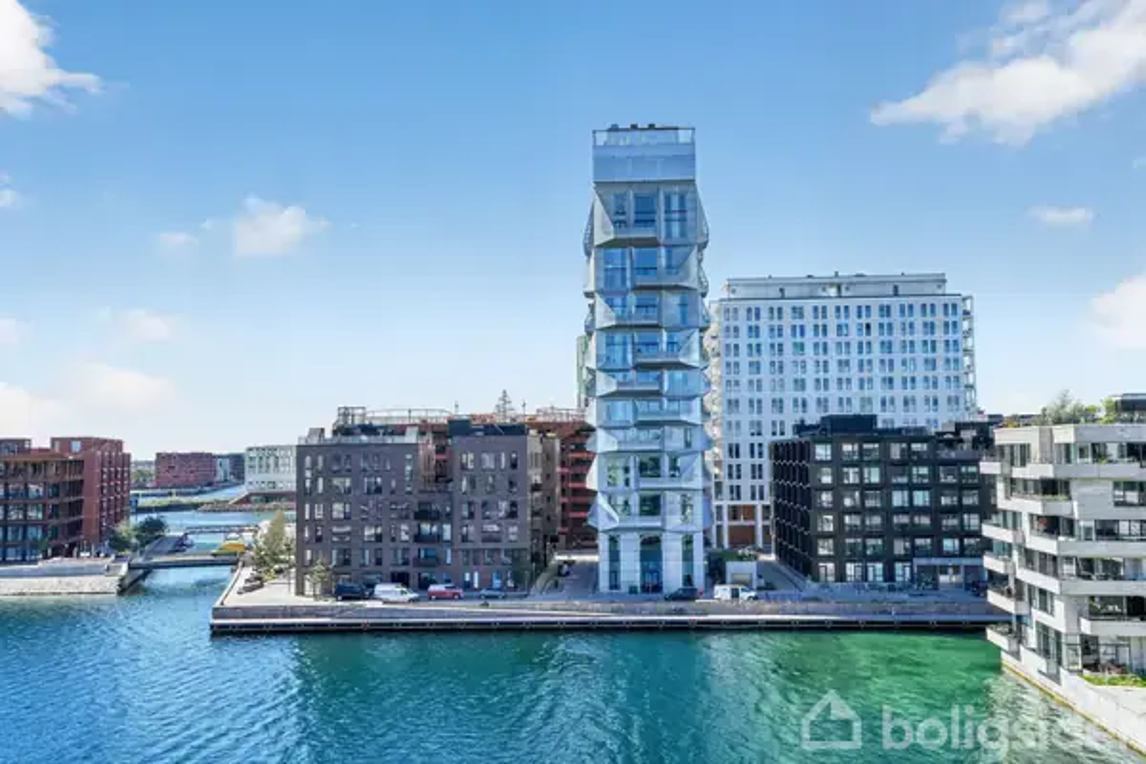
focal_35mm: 35
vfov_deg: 37.9
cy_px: 382
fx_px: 1114
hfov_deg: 54.4
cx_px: 573
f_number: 7.1
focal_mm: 35
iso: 400
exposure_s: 1/500
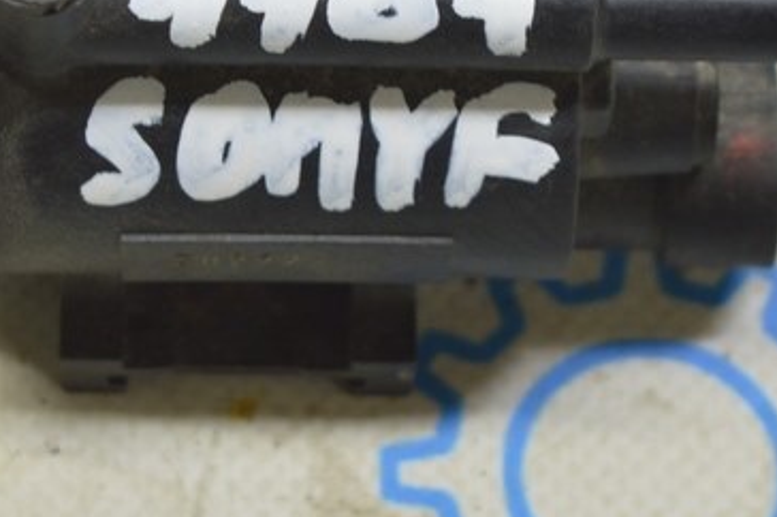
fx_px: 4550
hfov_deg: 9.7
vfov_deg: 6.5
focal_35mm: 211
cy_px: 134
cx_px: -43
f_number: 5.6
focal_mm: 50
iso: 400
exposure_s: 1/20
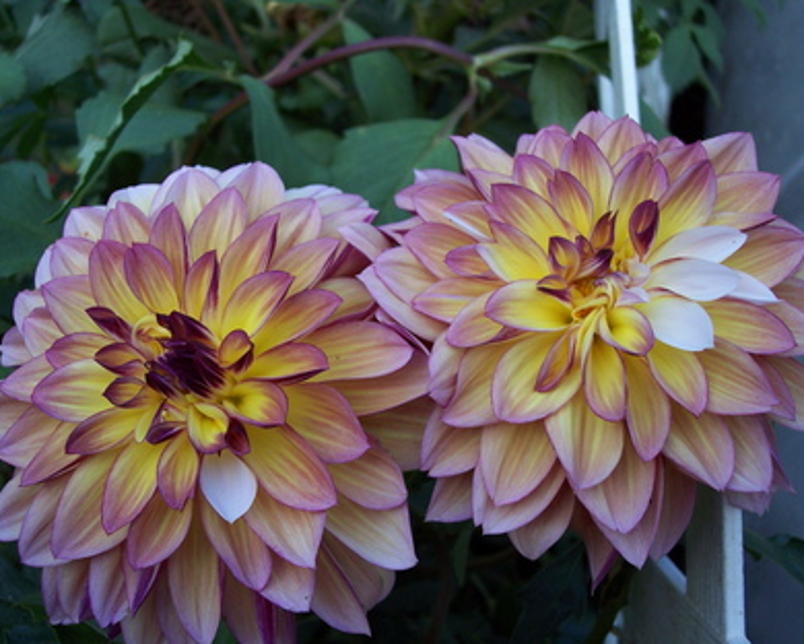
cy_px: 336
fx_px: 1023
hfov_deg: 42.9
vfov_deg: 34.9
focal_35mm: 43
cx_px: 396
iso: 100
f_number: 3.4
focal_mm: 8
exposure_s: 1/90
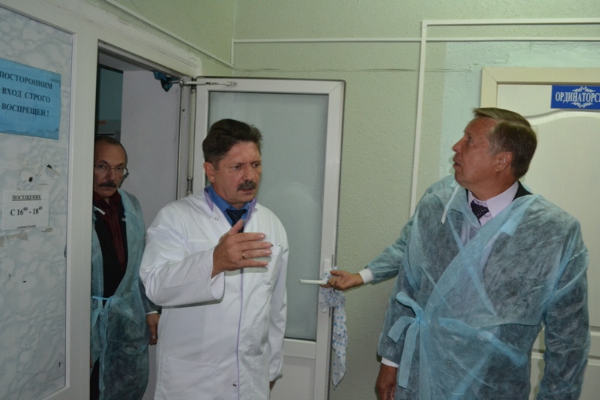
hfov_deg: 61.9
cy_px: 200
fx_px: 500
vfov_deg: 43.6
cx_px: 300
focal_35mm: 30
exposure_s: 1/60
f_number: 3.8
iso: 2000
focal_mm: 20
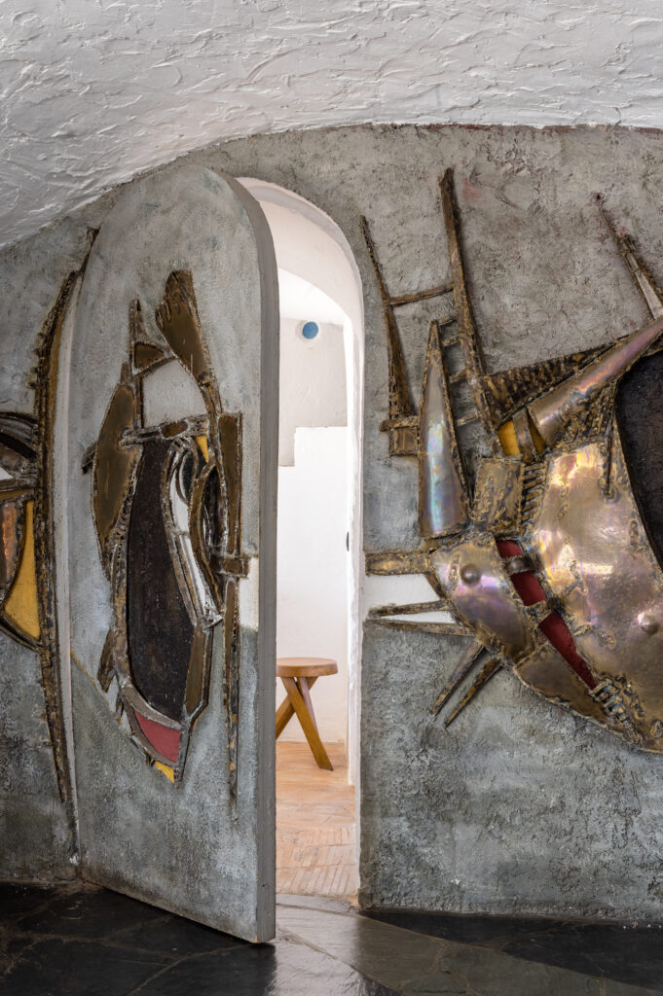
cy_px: 498
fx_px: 1383
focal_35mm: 50
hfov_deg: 26.9
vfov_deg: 39.6
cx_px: 332
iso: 800
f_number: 16
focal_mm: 50
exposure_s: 1/8
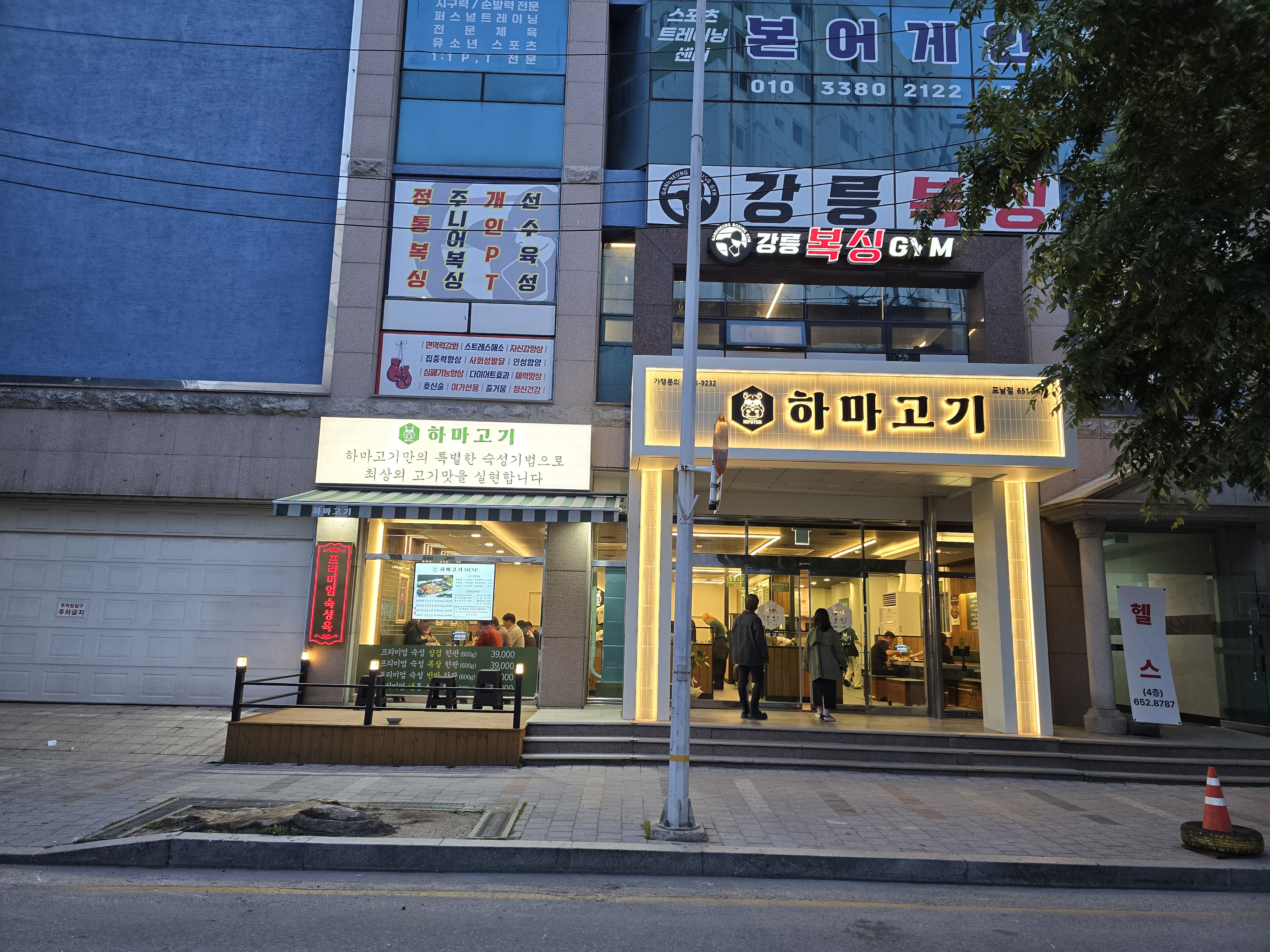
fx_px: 844
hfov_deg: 73.9
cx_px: 635
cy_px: 476
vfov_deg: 58.9
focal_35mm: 23
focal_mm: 6.3
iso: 125
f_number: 1.7
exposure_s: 1/120
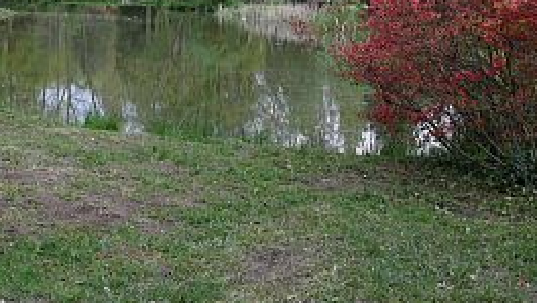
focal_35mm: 65
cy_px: -8
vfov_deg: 18.1
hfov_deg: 32.3
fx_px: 926
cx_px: 293
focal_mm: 7.4
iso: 100
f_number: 2.8
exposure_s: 1/80
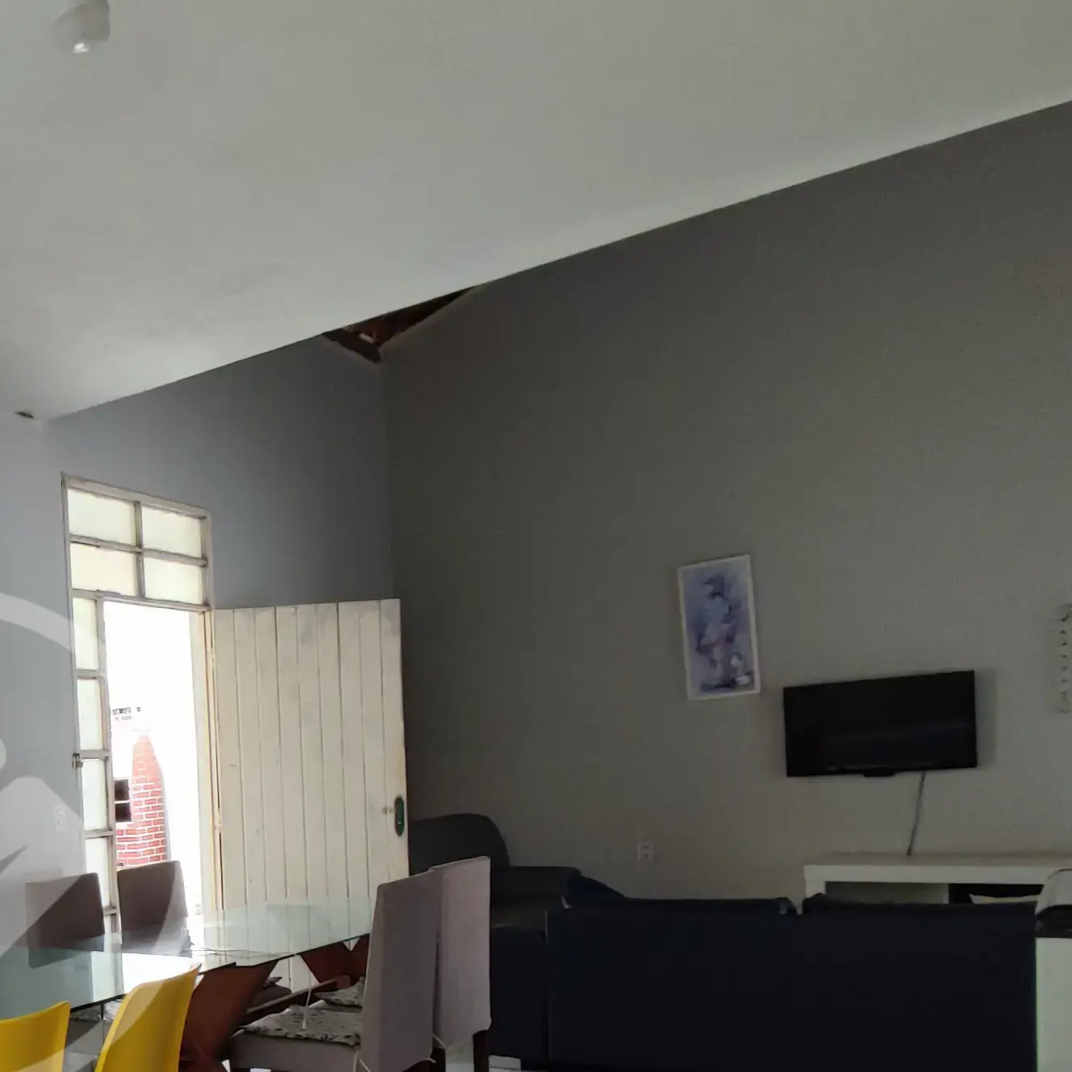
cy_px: 848
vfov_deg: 47.2
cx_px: -60
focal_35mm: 33
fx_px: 1156
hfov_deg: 41.4
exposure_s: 1/120
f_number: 2.2
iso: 78
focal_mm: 1.65
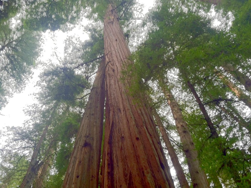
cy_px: 94
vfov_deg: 40.6
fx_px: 253
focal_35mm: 35
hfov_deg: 52.7
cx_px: 126
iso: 100
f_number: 2.8
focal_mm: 3.85
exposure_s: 1/60
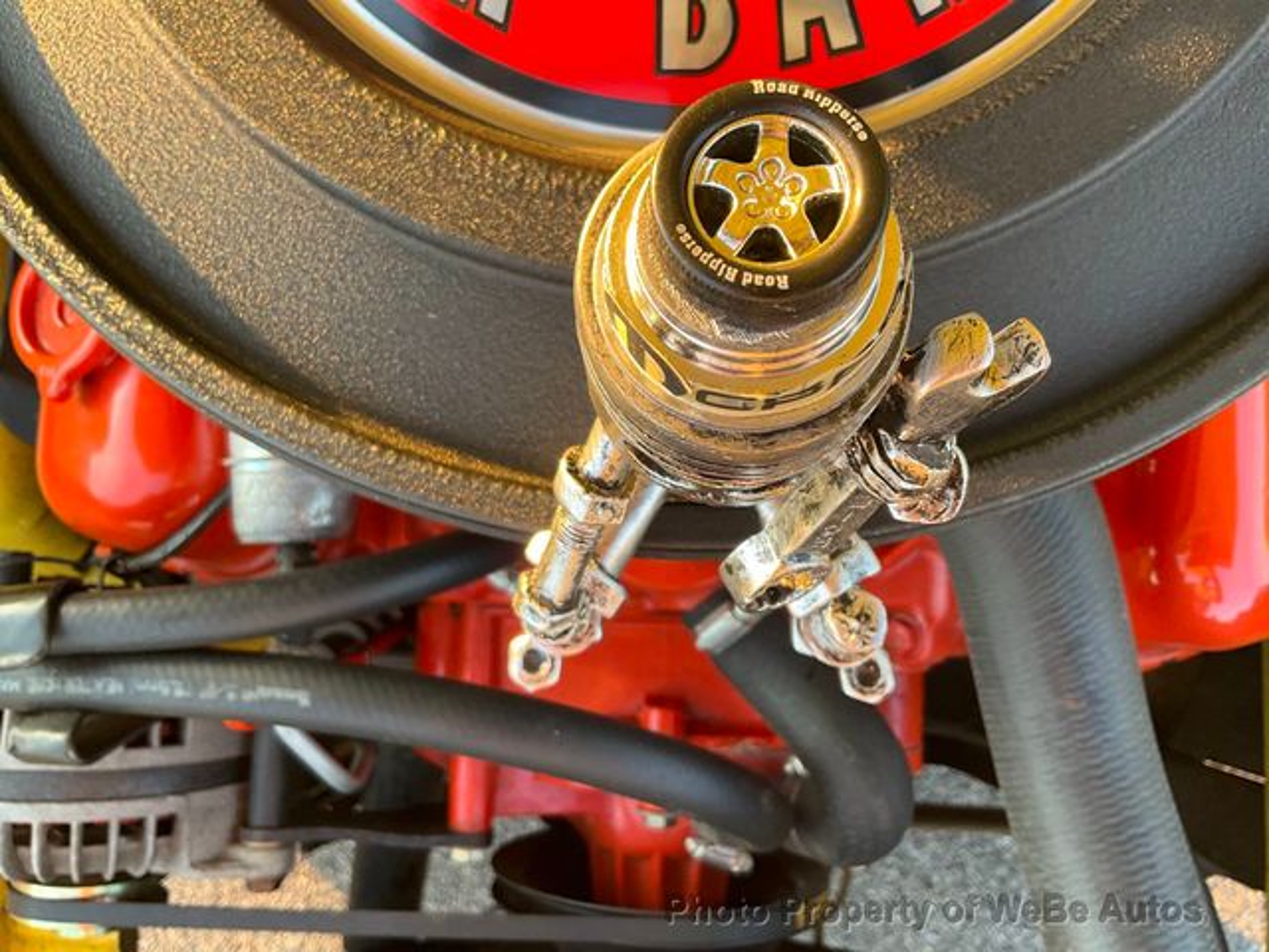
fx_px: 1063
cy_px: 476
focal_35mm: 29
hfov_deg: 61.7
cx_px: 634
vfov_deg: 48.2
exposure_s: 1/122
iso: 64
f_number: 1.8
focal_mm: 3
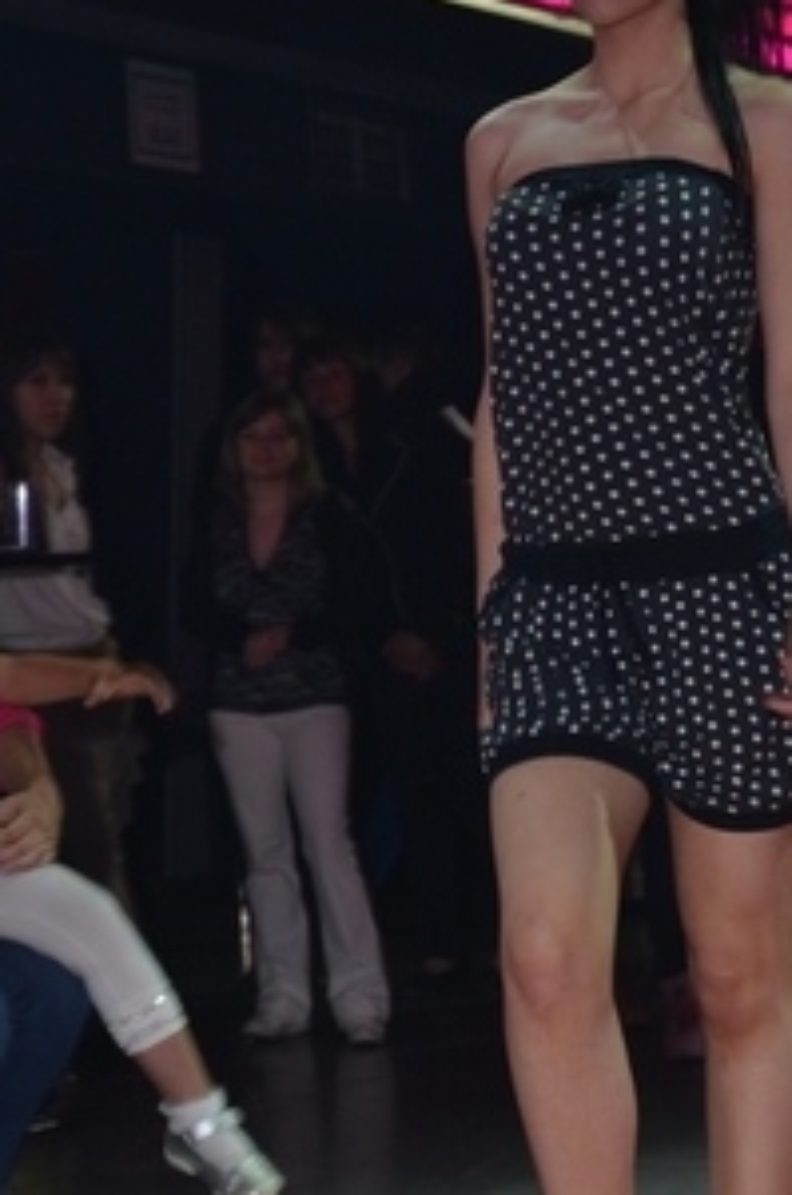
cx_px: 533
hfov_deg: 11.7
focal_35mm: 117
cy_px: 685
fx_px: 3870
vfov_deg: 17.5
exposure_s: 1/60
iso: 640
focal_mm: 45
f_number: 6.3
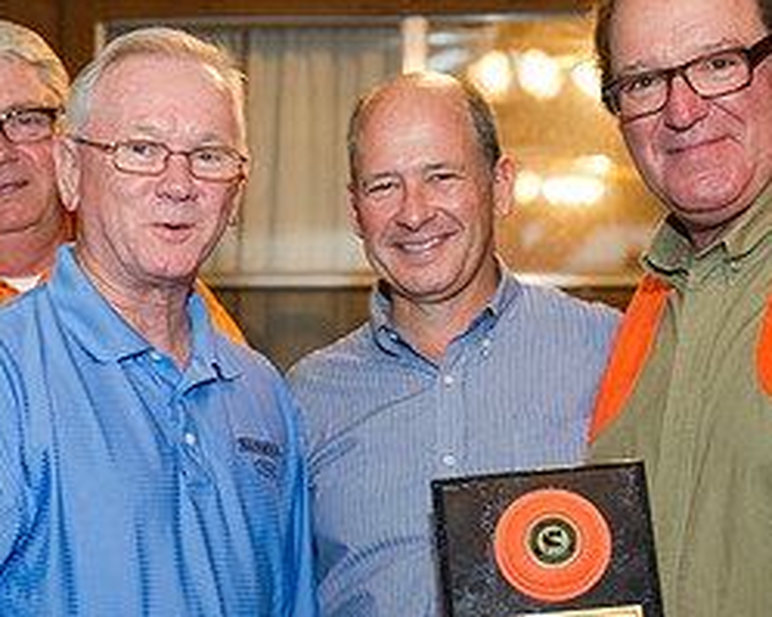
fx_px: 1599
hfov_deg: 27.0
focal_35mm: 70
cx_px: 254
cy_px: 496
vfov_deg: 21.6
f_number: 2.8
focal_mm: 32
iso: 800
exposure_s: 1/60
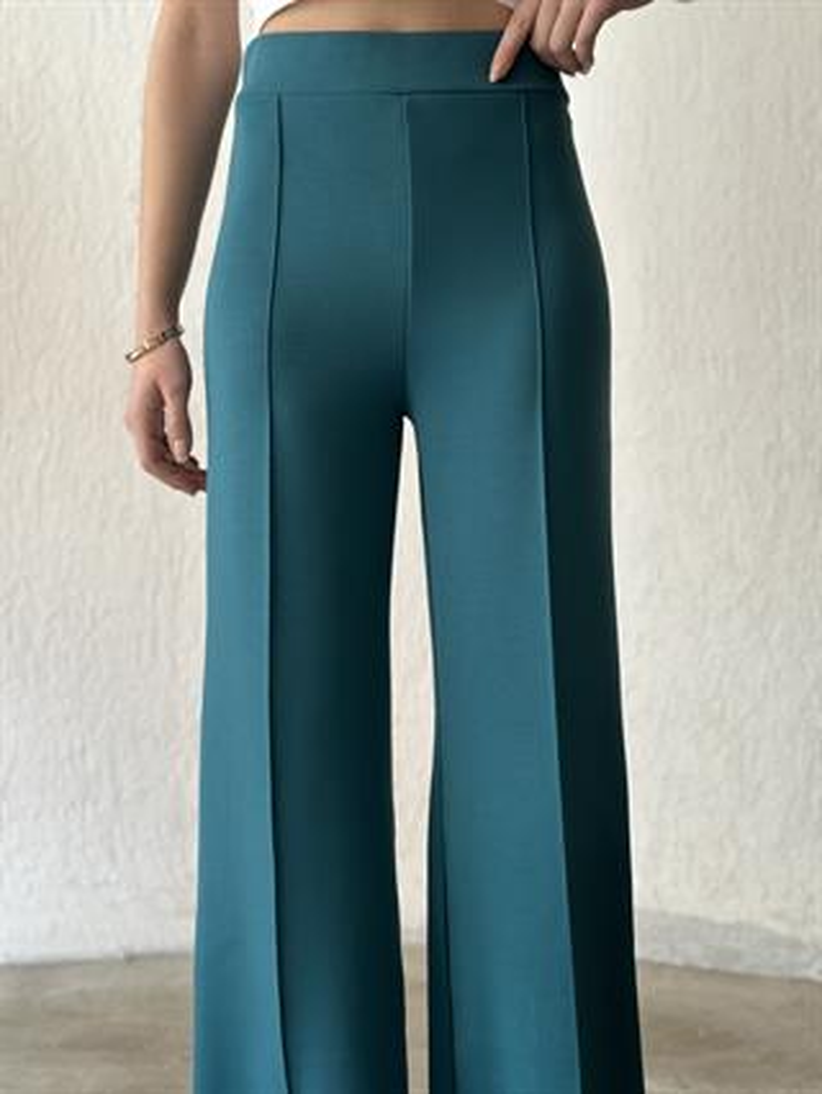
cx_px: 411
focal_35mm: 48
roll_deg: -0.5
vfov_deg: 39.6
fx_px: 1518
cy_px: 547
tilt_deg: +2.0
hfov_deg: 30.3
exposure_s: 1/60
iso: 160
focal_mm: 6.86
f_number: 1.78
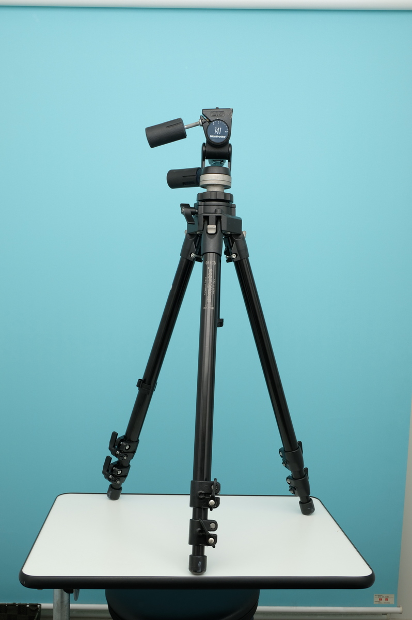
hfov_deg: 36.8
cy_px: 310
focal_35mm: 36
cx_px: 206
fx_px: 619
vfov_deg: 53.2
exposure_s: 1/125
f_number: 8
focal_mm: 24.3
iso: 200
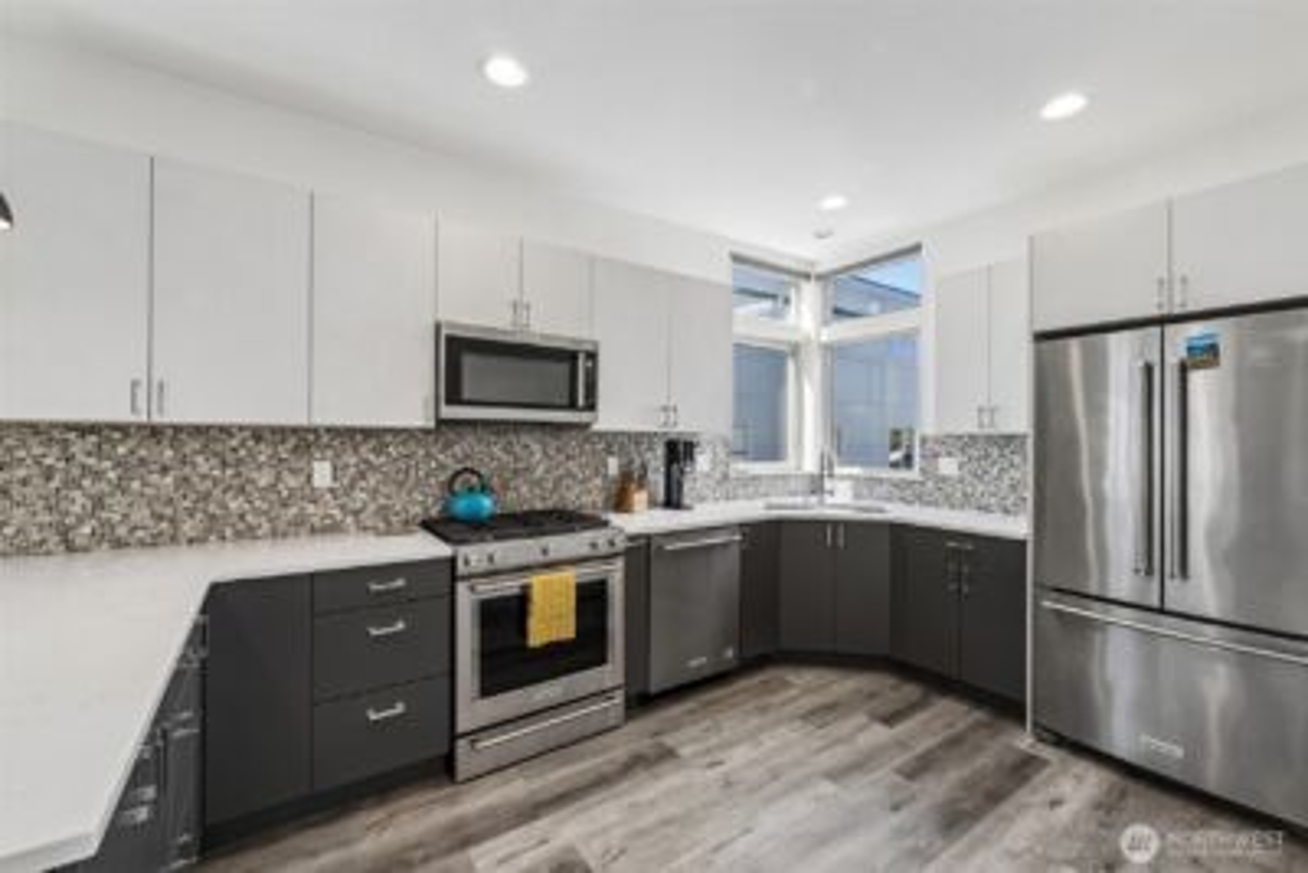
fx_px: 545
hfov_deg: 100.4
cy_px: 436
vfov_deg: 77.4
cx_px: 654
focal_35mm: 15
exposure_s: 1/13
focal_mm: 10
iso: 250
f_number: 9
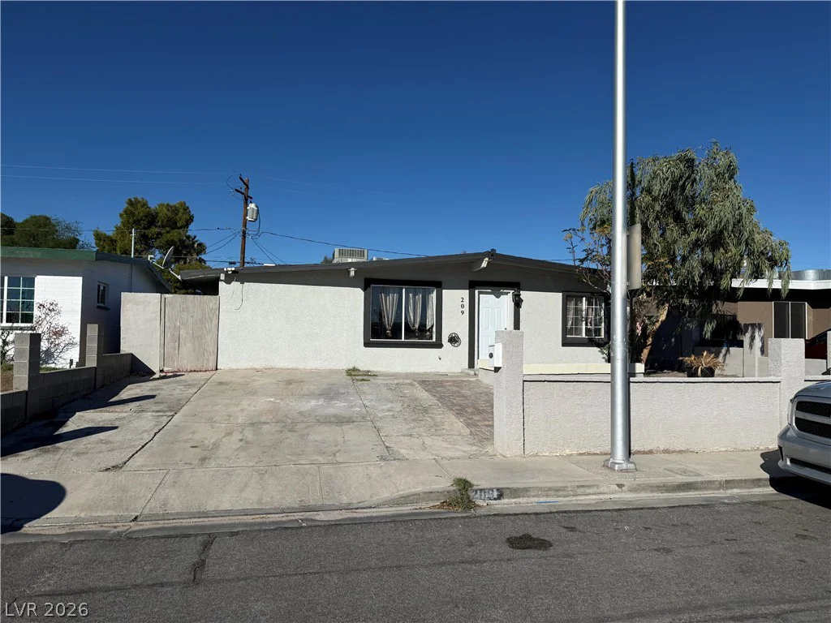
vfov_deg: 56.8
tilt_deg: +3.1
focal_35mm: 24
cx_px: 416
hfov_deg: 71.6
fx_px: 576
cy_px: 312
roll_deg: -0.7
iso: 80
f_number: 1.78
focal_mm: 6.76
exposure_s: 1/11905
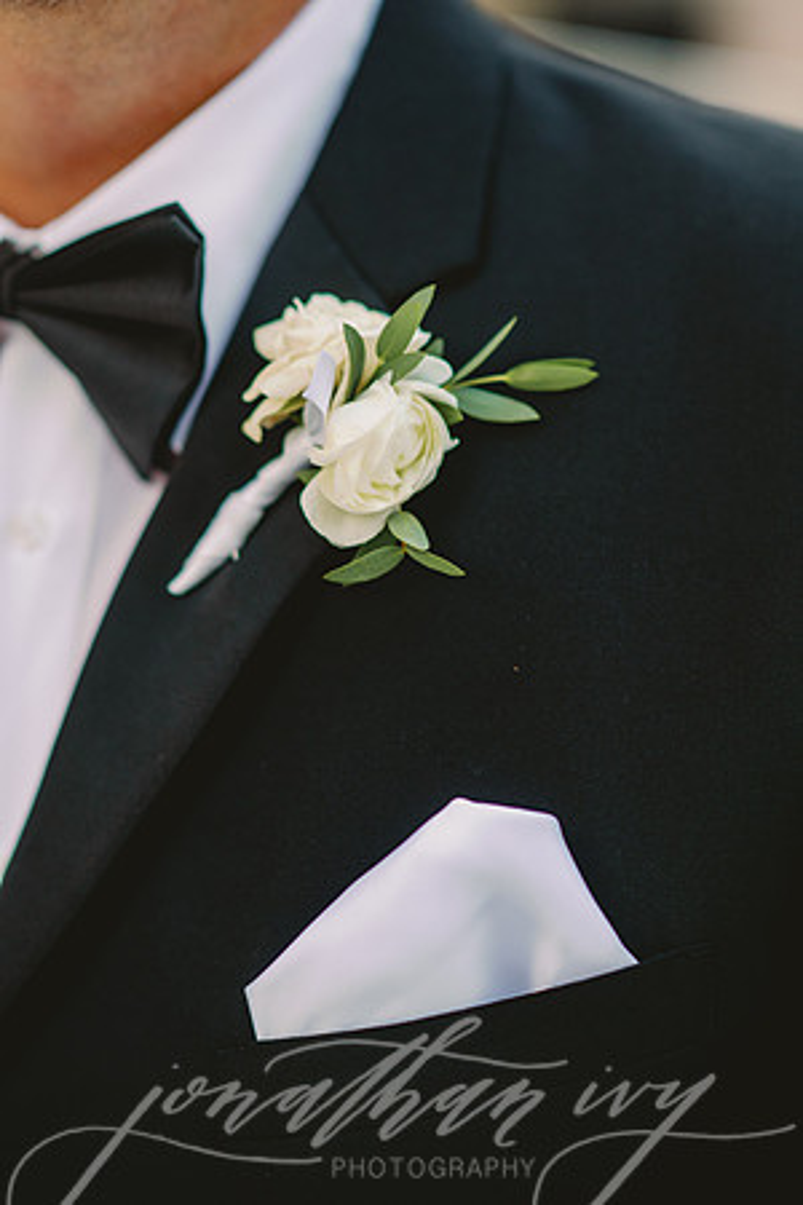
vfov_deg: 23.9
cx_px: 402
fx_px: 2844
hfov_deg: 16.1
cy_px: 602
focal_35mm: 85
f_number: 2
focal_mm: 85
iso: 640
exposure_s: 1/250
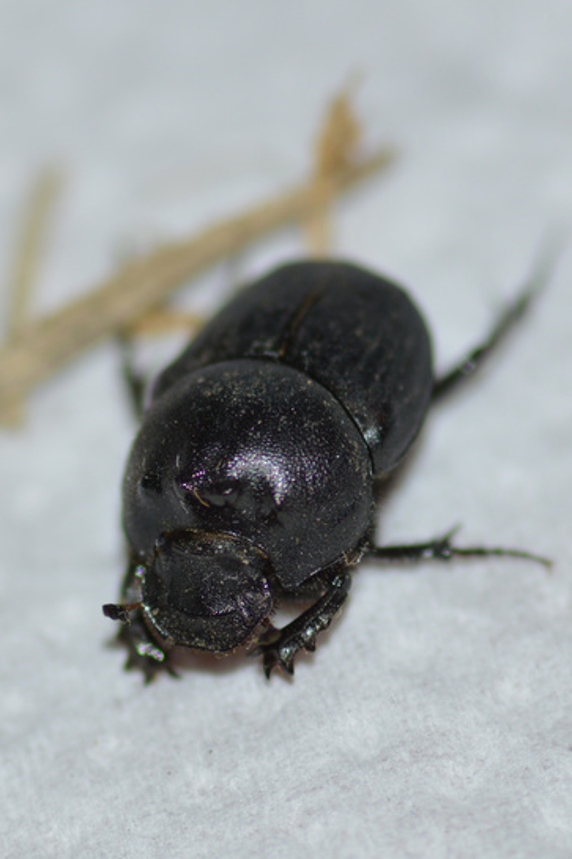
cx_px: 280
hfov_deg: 7.8
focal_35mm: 176
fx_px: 4197
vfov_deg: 11.7
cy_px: 474
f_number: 7.1
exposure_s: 1/200
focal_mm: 100
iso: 100
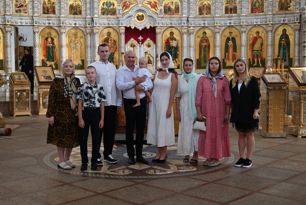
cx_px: 153
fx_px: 425
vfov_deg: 27.0
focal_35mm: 50
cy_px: 102
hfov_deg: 39.6
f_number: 2.8
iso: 500
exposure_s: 1/125
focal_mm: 50
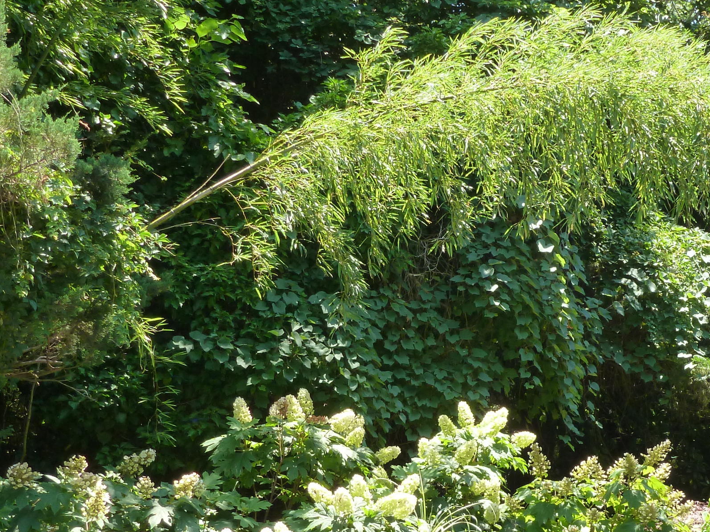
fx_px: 1743
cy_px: 362
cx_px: 448
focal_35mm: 85
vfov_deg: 17.3
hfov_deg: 23.0
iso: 160
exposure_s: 1/100
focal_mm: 8
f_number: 4
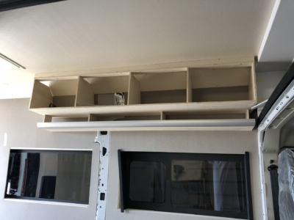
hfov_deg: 63.4
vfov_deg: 49.7
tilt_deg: +16.1
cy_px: 110
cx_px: 147
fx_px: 238
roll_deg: -0.8
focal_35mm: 28
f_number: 1.8
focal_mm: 4
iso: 32
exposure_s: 1/33
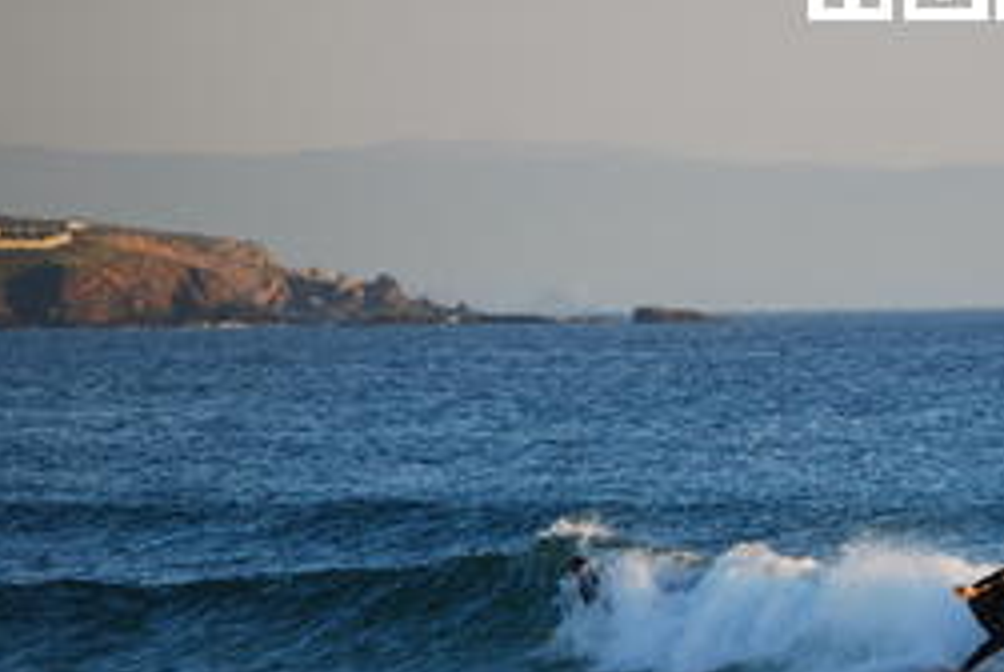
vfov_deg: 2.1
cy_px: 654
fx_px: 18372
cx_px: 952
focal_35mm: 658
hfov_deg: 3.1
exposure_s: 1/500
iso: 400
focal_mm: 200
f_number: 5.6
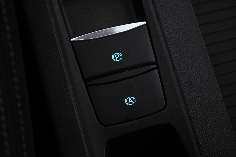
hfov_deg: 40.0
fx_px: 324
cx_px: 118
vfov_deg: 27.3
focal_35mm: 50
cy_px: 78
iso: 4000
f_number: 5
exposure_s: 1/50
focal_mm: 33
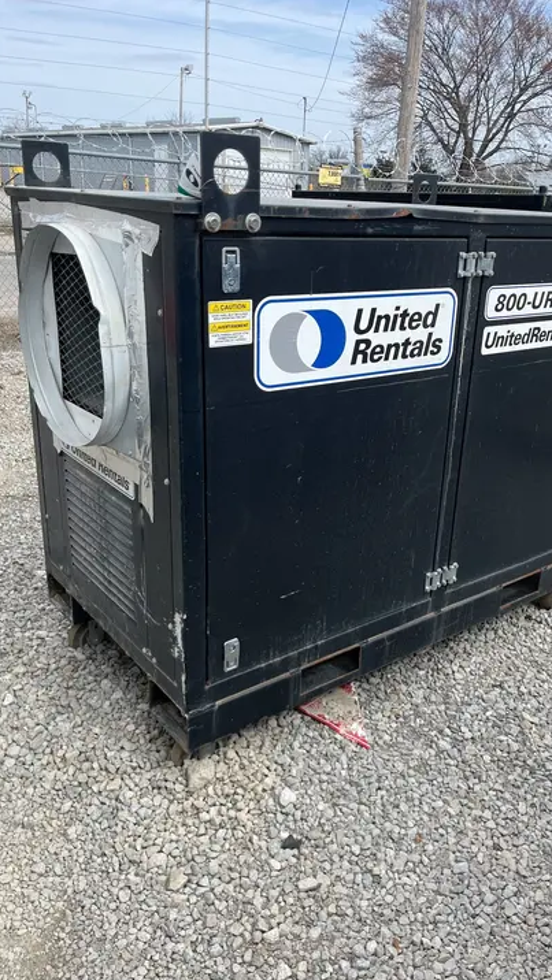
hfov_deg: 40.0
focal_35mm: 29
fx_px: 754
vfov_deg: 66.1
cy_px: 500
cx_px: 330
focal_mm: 5.1
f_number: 1.6
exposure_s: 1/2222
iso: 50
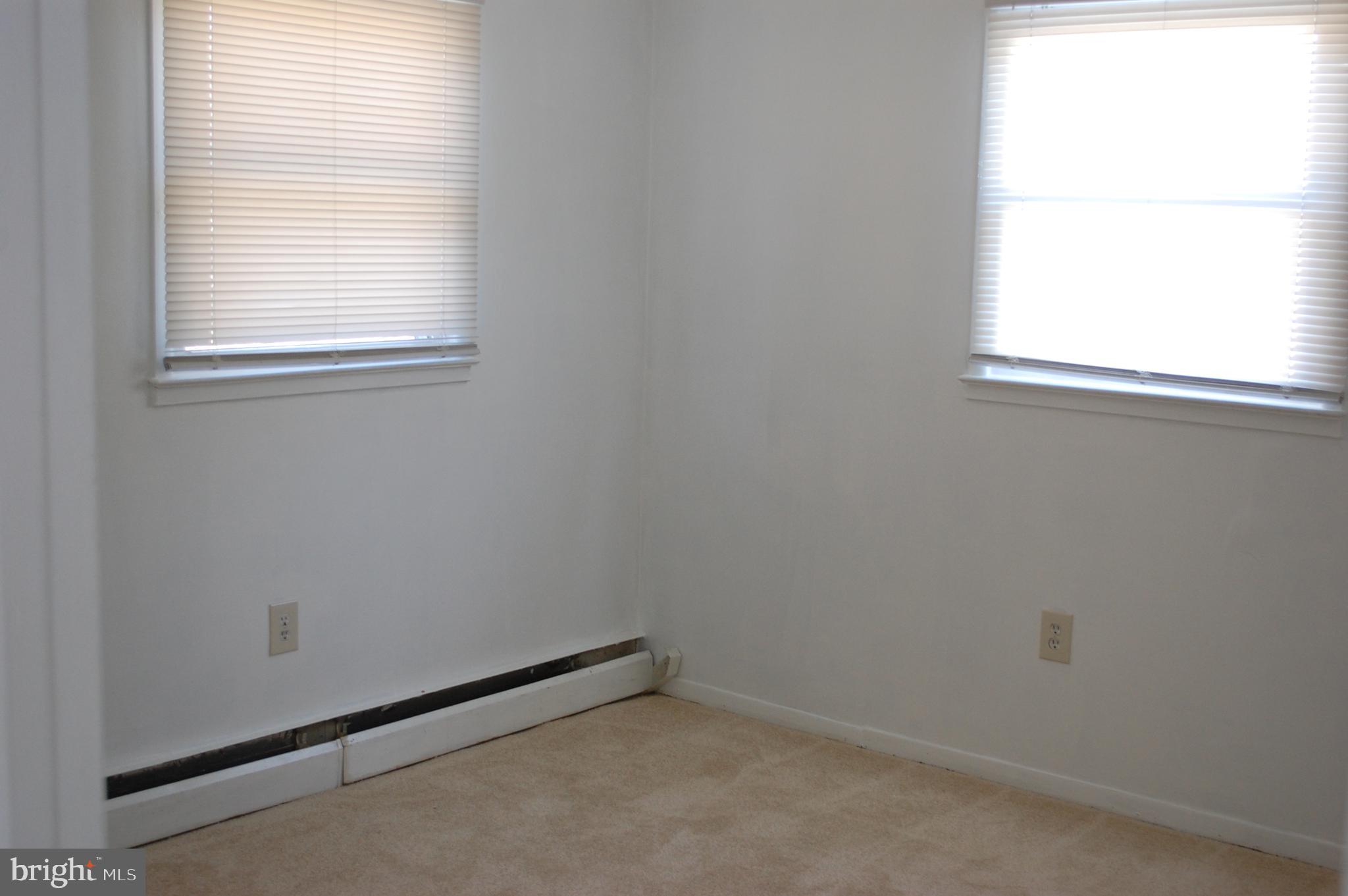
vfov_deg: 30.8
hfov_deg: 45.0
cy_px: 448
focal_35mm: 44
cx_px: 674
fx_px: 1627
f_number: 4.8
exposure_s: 1/30
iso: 500
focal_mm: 29
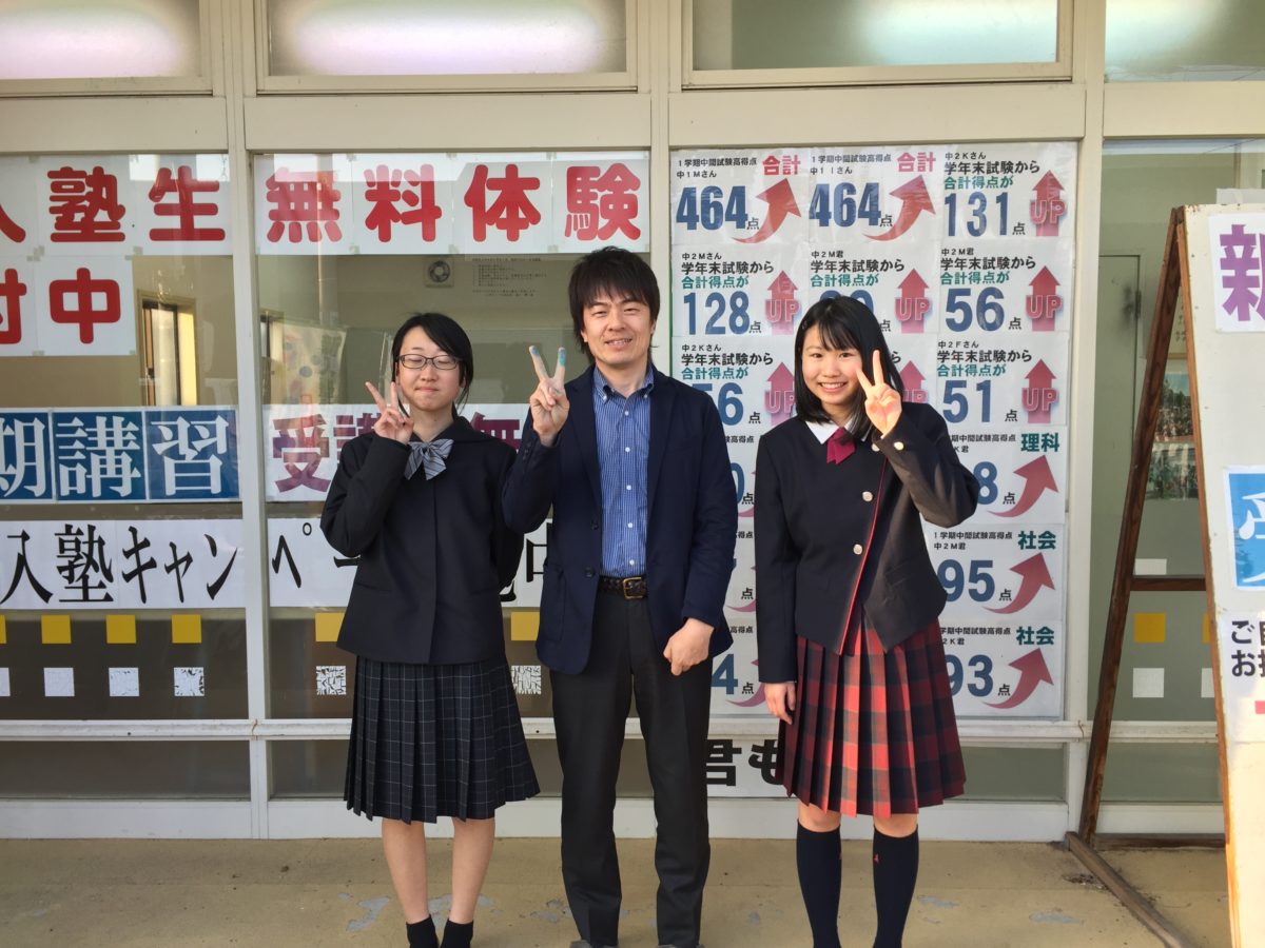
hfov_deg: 61.7
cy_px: 474
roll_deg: +0.3
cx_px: 632
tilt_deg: -4.7
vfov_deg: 48.2
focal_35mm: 29
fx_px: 1060
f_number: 2.2
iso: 32
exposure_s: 1/120
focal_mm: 4.15
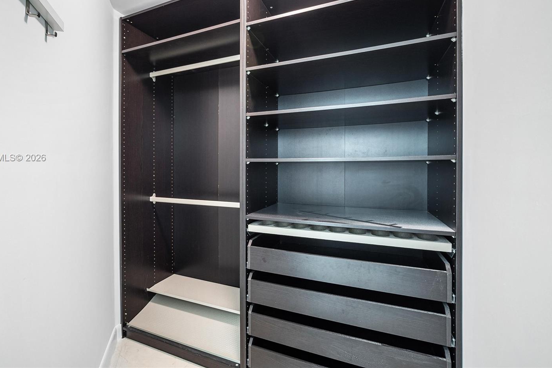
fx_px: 245
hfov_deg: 96.1
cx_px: 238
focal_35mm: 16
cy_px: 158
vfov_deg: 73.3
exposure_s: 1/2.5
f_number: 4.5
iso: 100
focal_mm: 7
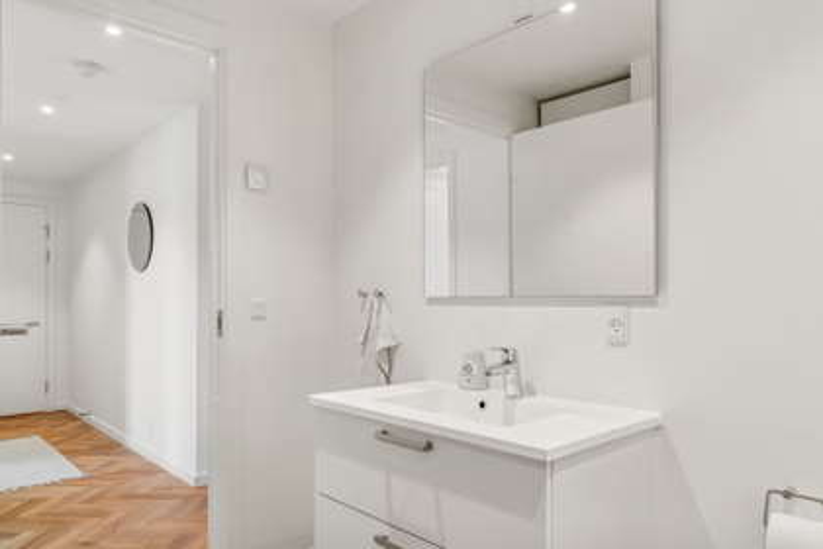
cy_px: 274
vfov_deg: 53.1
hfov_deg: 73.7
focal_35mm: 24
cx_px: 412
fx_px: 549
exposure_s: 1/15
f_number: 8
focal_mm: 16
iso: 200
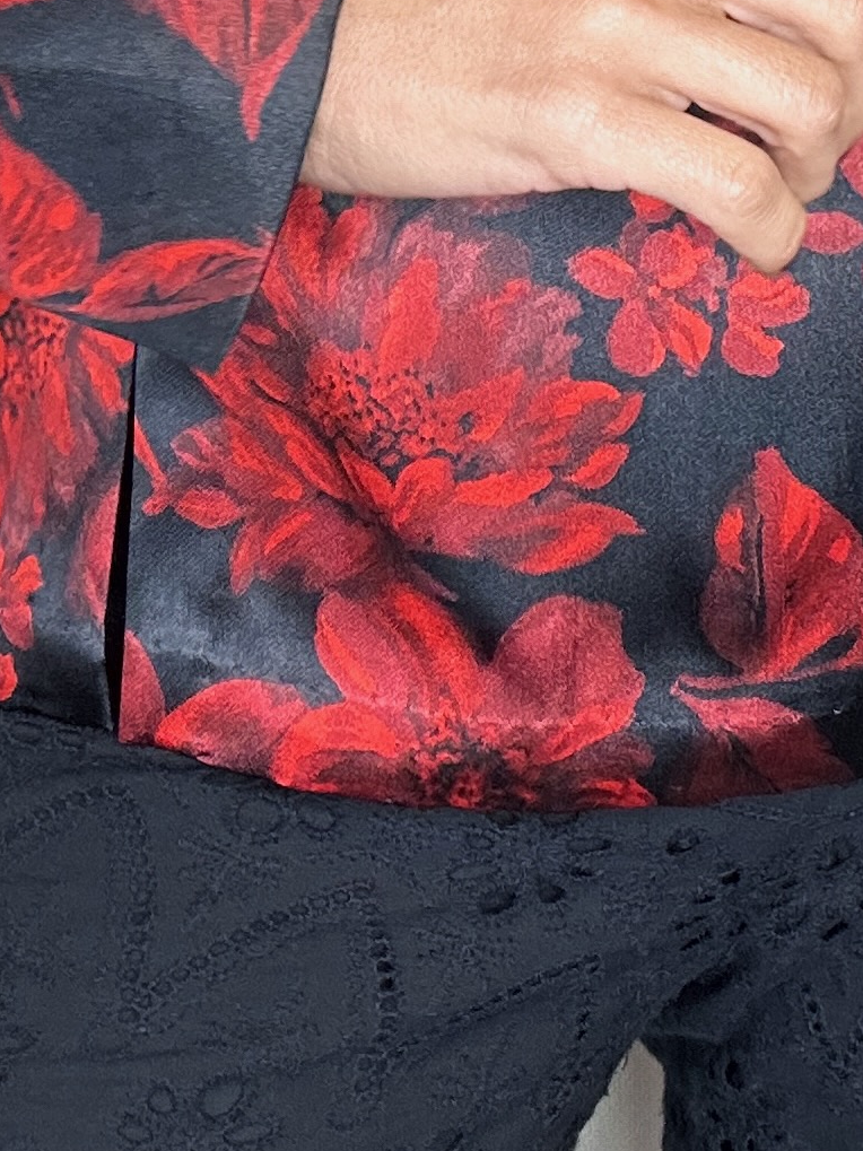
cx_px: 375
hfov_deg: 18.7
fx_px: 2627
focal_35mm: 79
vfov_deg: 22.3
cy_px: -327
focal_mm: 2.69
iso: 80
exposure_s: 1/50
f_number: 1.9
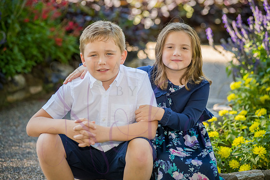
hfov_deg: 16.4
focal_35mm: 125
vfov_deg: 11.0
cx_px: 135
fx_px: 938
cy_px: 90
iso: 800
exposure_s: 1/640
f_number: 4
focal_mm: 125
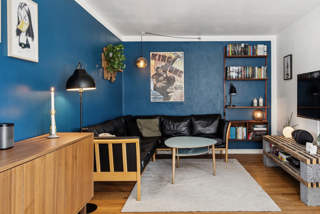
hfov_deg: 62.4
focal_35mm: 30
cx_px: 183
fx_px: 263
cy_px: 101
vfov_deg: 44.1
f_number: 8
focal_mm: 17
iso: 200
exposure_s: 1/13
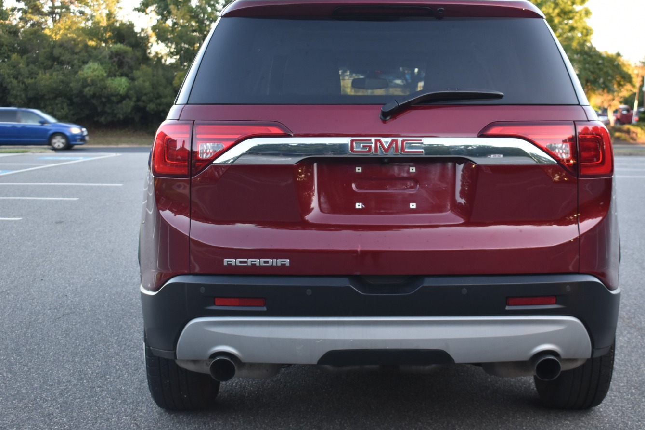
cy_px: 213
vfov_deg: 23.4
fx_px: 1039
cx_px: 382
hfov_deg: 34.4
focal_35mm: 58
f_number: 5
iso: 400
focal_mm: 32
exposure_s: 1/100
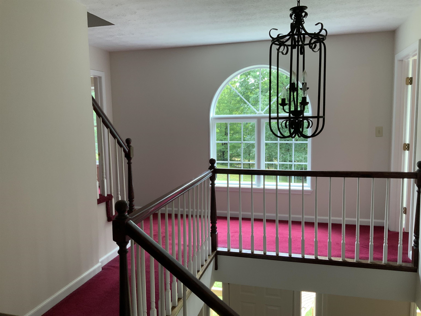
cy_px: 158
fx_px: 353
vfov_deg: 48.2
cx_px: 210
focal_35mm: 29
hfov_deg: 61.7
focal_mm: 3
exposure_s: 1/60
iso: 64
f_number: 1.8
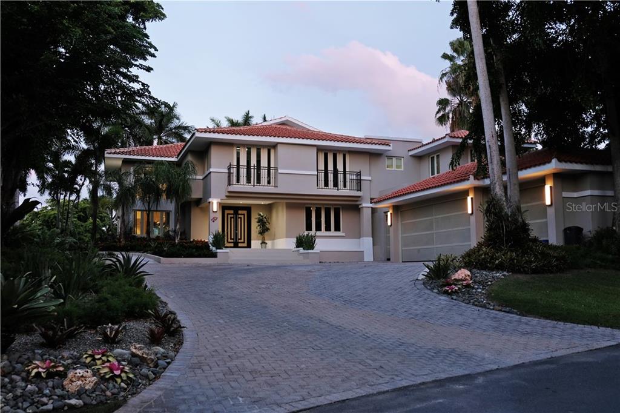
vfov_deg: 41.1
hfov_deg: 58.7
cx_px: 310
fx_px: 551
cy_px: 206
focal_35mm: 32
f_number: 3.6
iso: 400
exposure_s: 1/60
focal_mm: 21.4
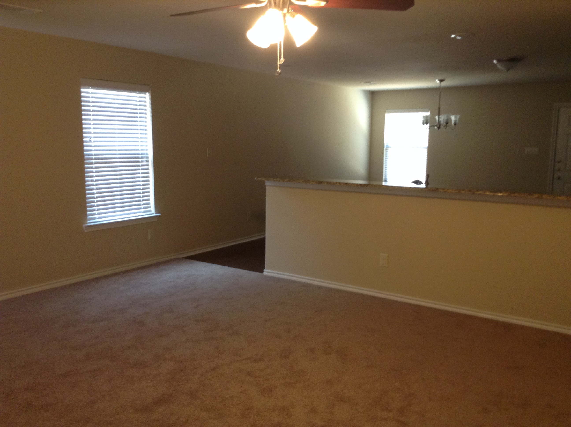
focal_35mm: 33
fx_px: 544
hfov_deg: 55.4
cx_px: 286
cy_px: 214
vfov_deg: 42.8
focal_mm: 3.3
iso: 100
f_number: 2.4
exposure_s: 1/24
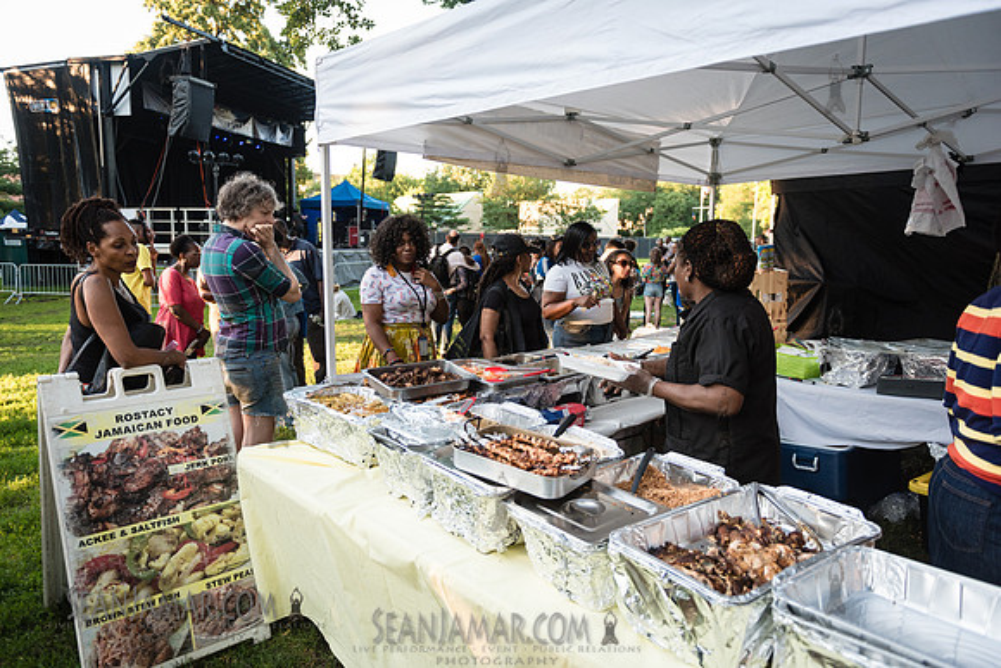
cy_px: 334
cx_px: 500
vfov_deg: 53.2
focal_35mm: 24
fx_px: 667
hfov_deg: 73.7
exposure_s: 1/500
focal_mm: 24
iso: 800
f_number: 3.2
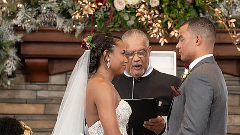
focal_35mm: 285
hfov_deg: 7.6
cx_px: 158
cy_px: 96
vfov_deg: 4.3
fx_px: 1813
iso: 2000
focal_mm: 198
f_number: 4
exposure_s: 1/200
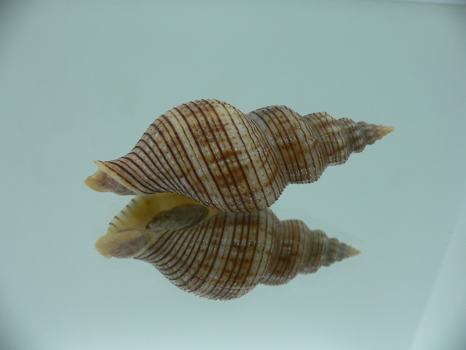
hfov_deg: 52.6
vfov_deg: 40.7
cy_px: 175
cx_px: 233
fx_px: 471
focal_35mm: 35
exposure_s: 1/60
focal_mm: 4.6
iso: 100
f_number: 2.8
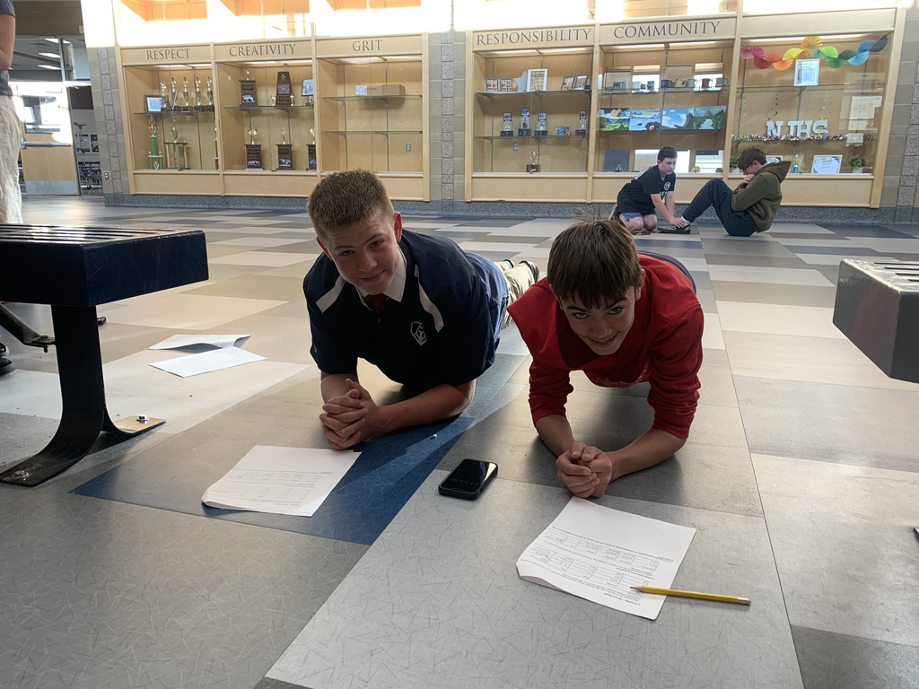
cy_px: 344
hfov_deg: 67.3
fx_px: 690
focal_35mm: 26
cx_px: 460
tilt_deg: -16.2
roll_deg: +0.1
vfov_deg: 53.1
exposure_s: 1/120
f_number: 1.8
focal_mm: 4.25
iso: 50
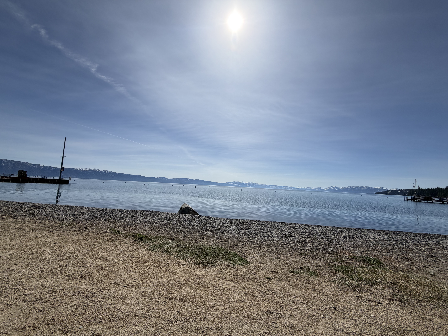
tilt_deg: +6.4
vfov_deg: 85.7
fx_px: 181
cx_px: 224
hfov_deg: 102.1
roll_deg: -2.4
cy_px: 168
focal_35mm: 14
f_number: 2.2
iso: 20
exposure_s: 1/1848
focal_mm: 2.22
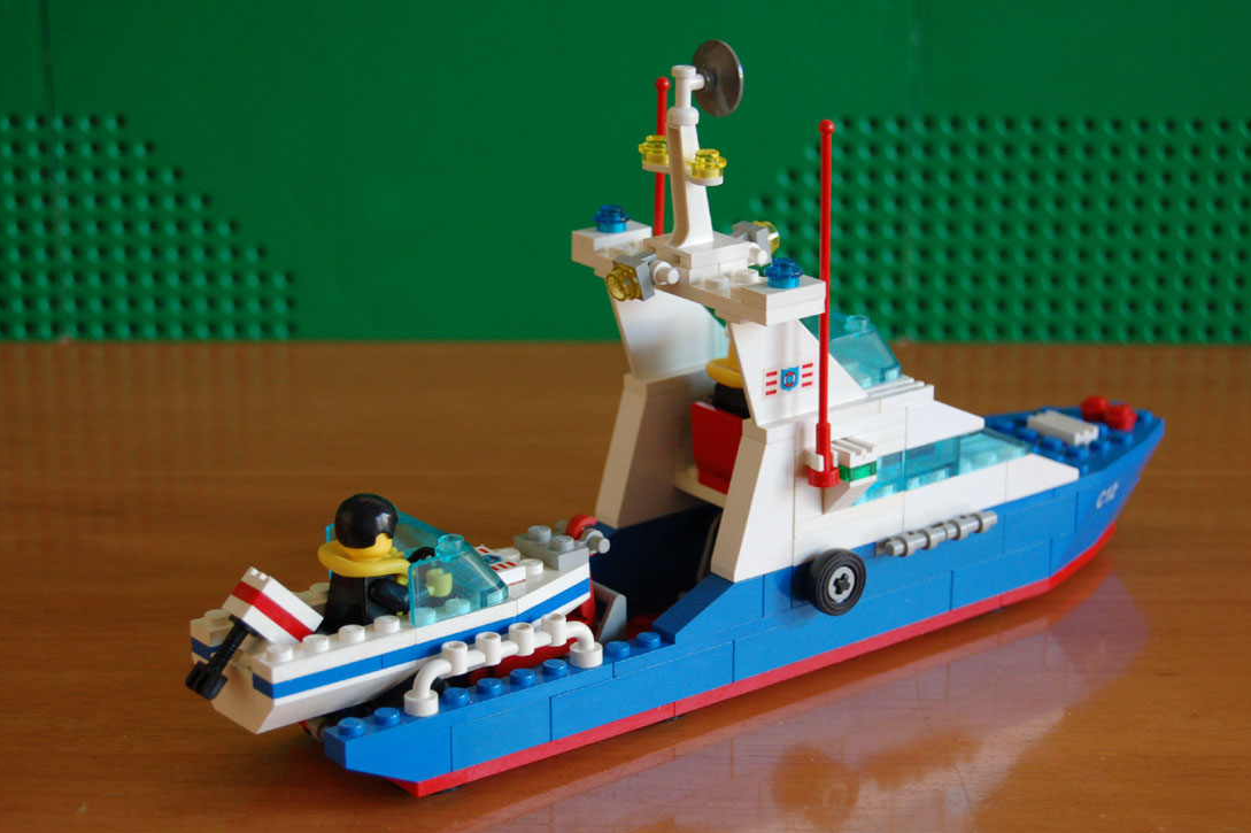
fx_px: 2640
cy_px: 422
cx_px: 648
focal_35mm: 76
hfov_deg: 26.7
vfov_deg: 17.9
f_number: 5.3
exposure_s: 1/30
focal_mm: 46
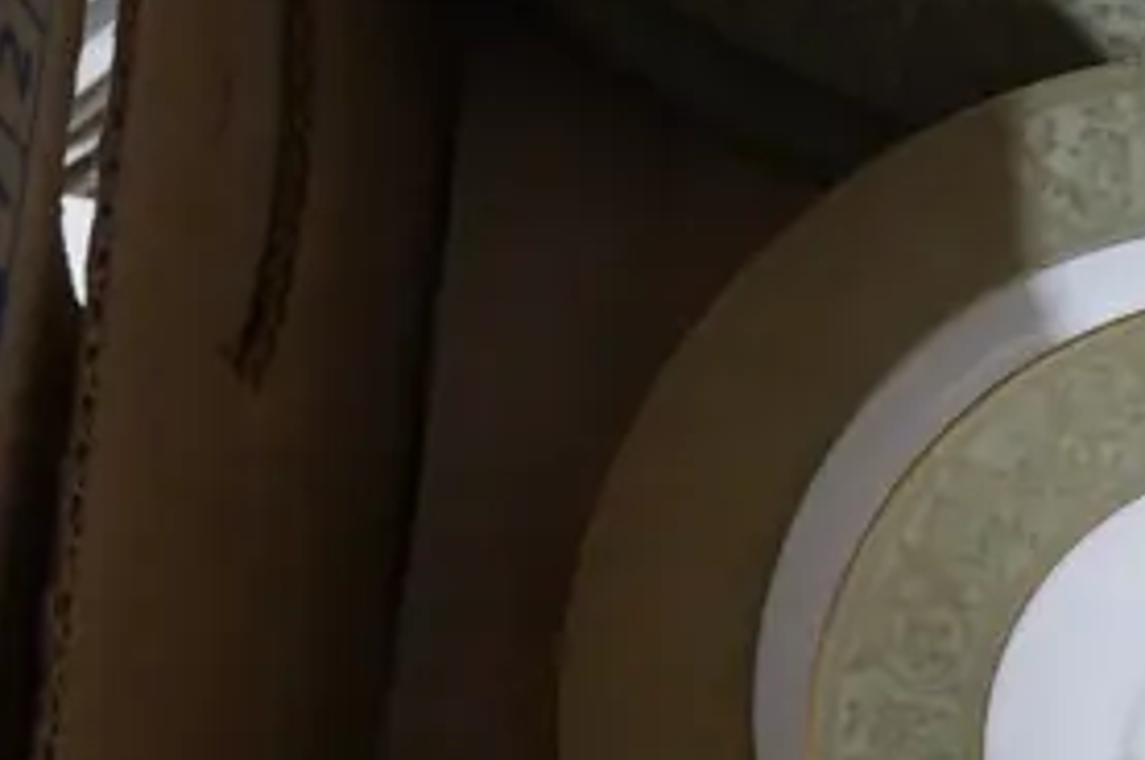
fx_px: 4162
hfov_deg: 14.5
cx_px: 1753
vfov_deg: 10.4
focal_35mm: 131
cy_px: 502
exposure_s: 1/60
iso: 1600
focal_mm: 17
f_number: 4
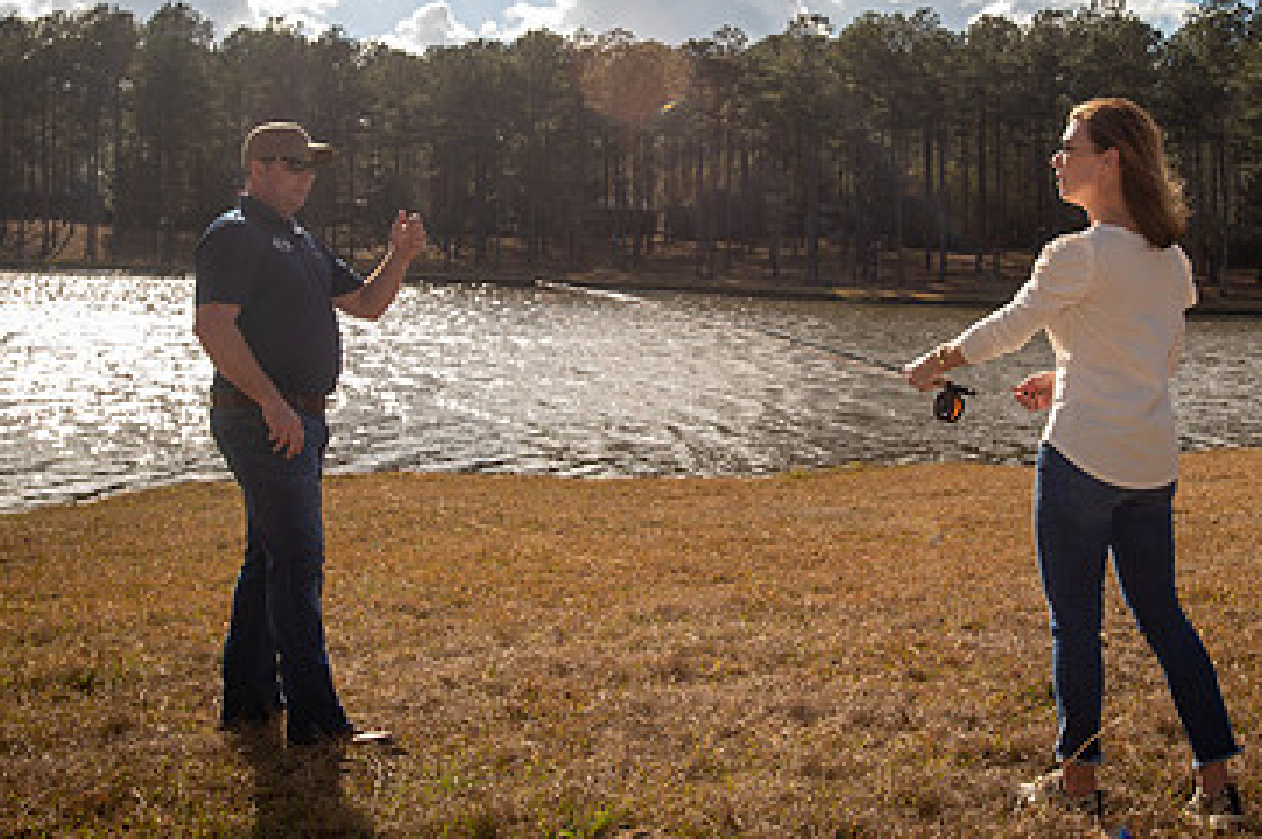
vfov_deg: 29.5
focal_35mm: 45
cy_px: 262
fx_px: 1576
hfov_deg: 43.4
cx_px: 755
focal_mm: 28
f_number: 5.6
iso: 50
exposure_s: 1/320
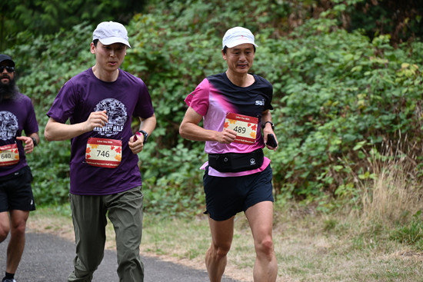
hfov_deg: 10.3
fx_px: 2350
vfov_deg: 6.9
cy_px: 141
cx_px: 212
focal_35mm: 200
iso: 400
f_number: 6.3
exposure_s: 1/320
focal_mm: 200
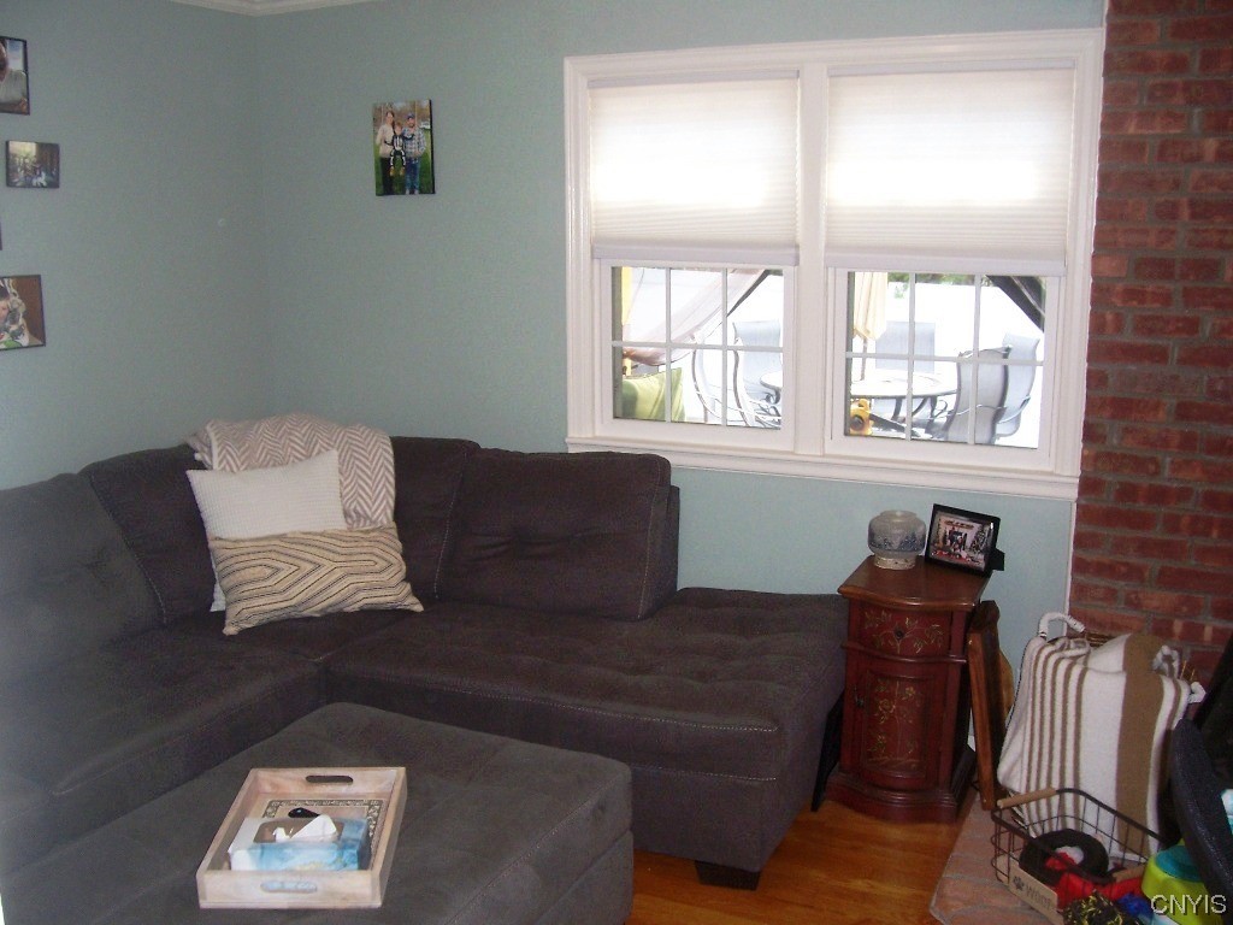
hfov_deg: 54.0
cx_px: 616
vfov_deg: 41.8
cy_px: 462
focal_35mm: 34
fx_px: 1211
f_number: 2.7
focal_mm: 5.6
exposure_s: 1/60
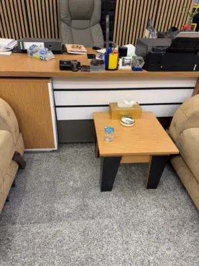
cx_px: 100
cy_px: 133
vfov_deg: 71.6
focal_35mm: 24
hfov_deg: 56.8
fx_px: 184
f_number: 1.78
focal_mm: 6.76
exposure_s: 1/100
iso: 100
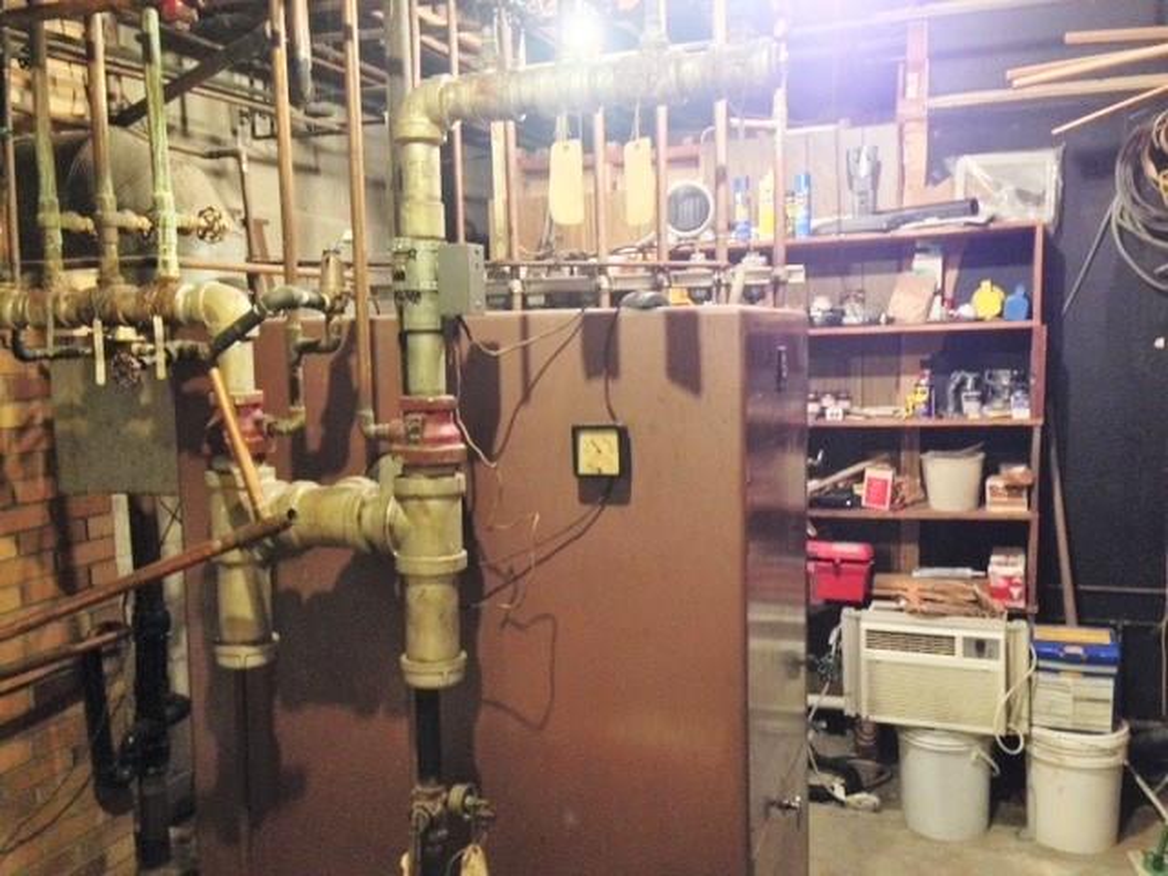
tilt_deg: -7.0
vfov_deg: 42.9
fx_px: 1113
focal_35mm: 33
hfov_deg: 55.4
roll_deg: +1.2
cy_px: 438
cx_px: 584
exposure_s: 1/15
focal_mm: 4.12
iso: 500
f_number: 2.4
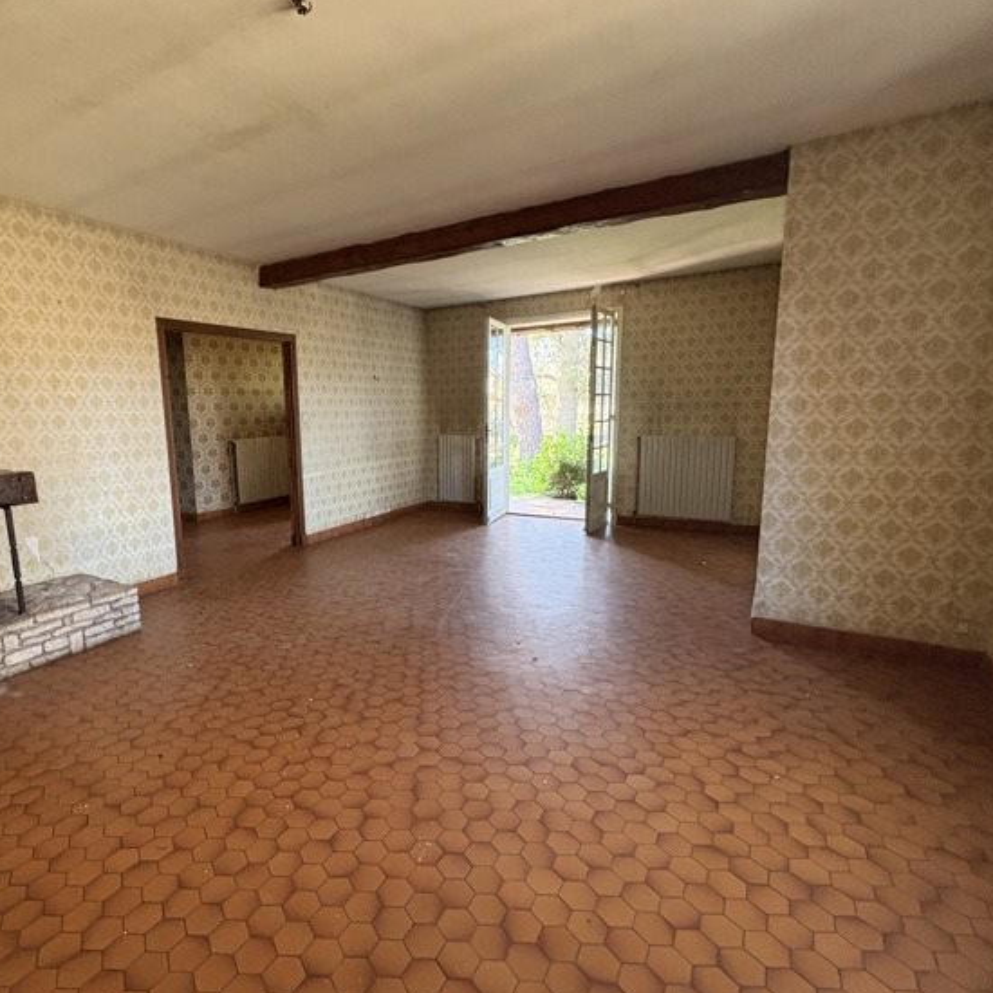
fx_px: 584
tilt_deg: -9.5
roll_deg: +1.6
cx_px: 404
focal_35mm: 18
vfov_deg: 80.7
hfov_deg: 79.9
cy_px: 504
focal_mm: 2.22
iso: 400
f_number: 2.2
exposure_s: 1/60
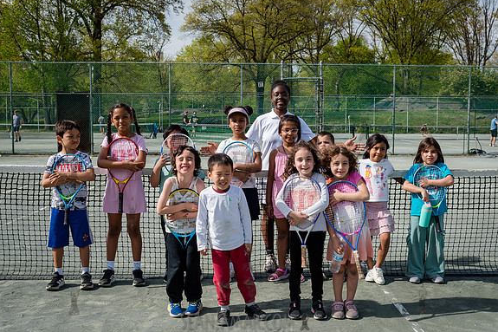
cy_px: 166
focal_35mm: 42
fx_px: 581
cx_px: 271
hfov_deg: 46.4
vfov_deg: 31.9
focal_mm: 34
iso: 100
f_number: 4.5
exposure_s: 1/640
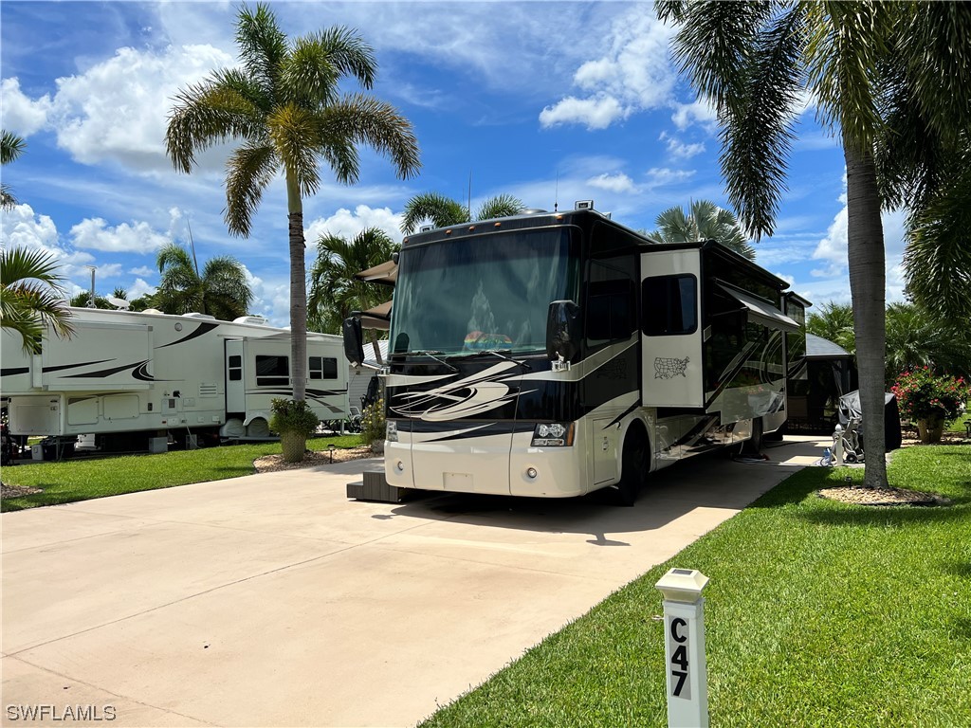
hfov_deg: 67.3
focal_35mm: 26
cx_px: 486
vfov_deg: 53.1
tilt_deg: +0.9
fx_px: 729
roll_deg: +1.8
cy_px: 364
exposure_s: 1/6993
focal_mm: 5.7
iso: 50
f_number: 1.5
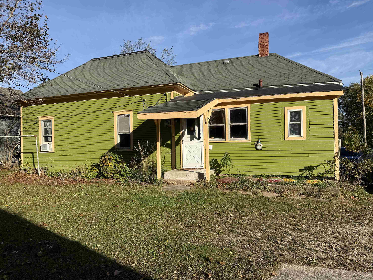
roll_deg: +1.1
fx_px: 269
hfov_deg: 69.4
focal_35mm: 25
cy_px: 141
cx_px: 184
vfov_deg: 54.9
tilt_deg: +1.6
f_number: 1.78
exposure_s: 1/4167
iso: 80
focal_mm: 6.76
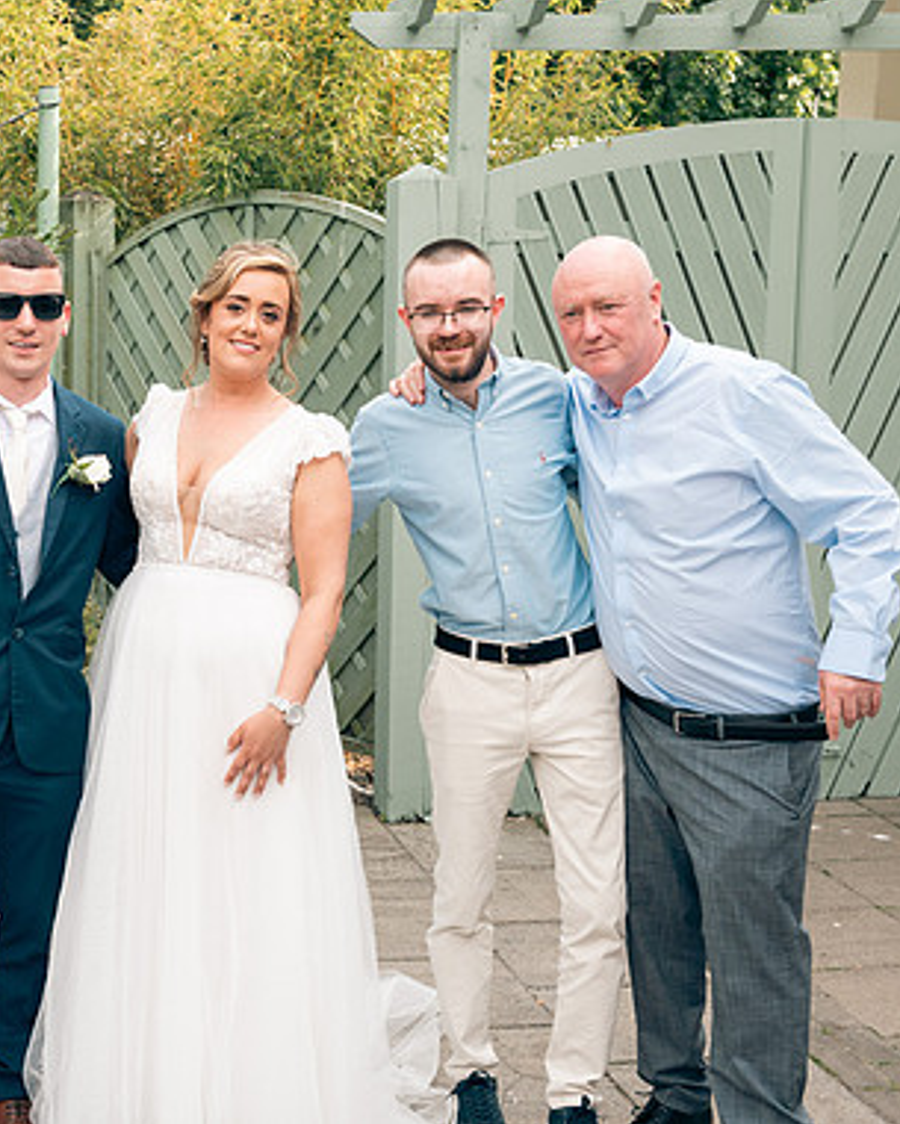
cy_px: 556
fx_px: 1997
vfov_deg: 31.4
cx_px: 65
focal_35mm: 60
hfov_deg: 24.6
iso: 160
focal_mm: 42
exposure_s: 1/160
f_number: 6.3
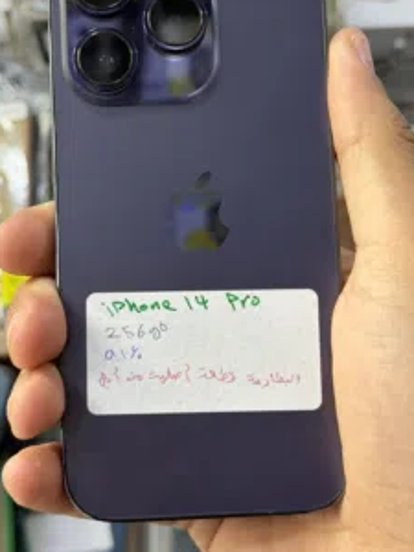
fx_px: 1021
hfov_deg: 22.9
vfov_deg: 30.2
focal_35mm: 64
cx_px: 177
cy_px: 239
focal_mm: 6.76
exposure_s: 1/50
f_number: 1.78
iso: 64
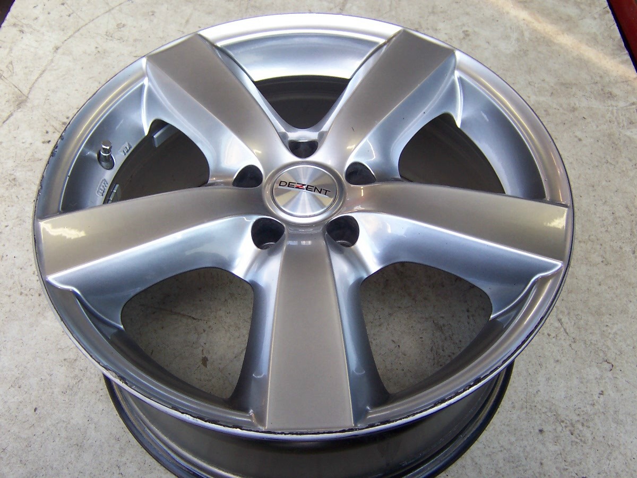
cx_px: 318
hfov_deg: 51.4
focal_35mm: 36
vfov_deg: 39.7
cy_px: 239
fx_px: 662
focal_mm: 5.6
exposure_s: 1/60
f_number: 2.8
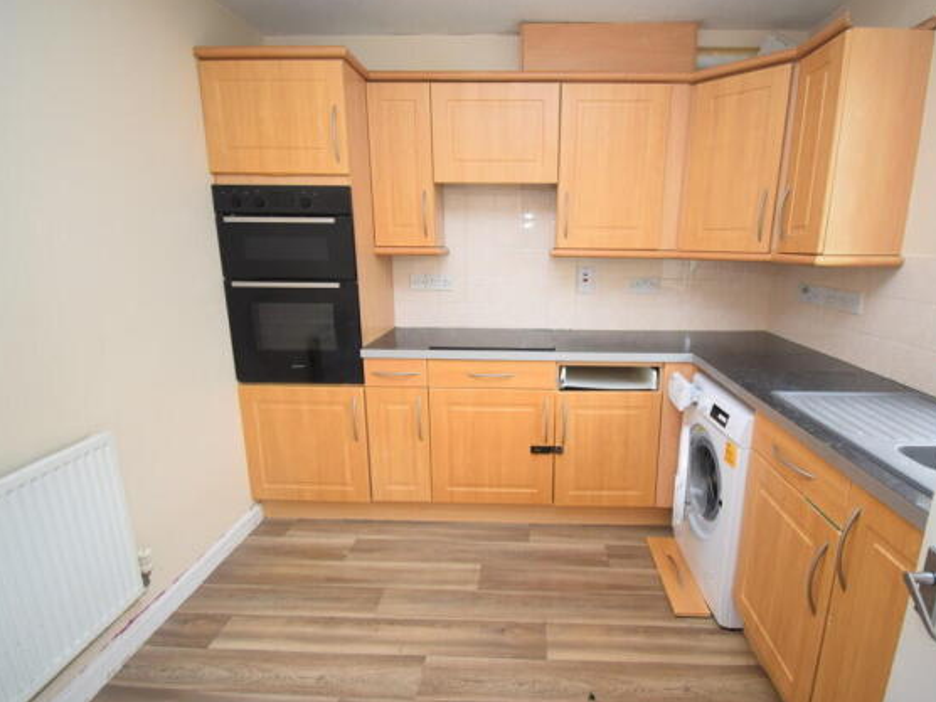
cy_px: 359
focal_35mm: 17
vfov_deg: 74.7
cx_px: 514
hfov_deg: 90.7
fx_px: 460
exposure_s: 1/60
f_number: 4.5
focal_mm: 10
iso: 1000
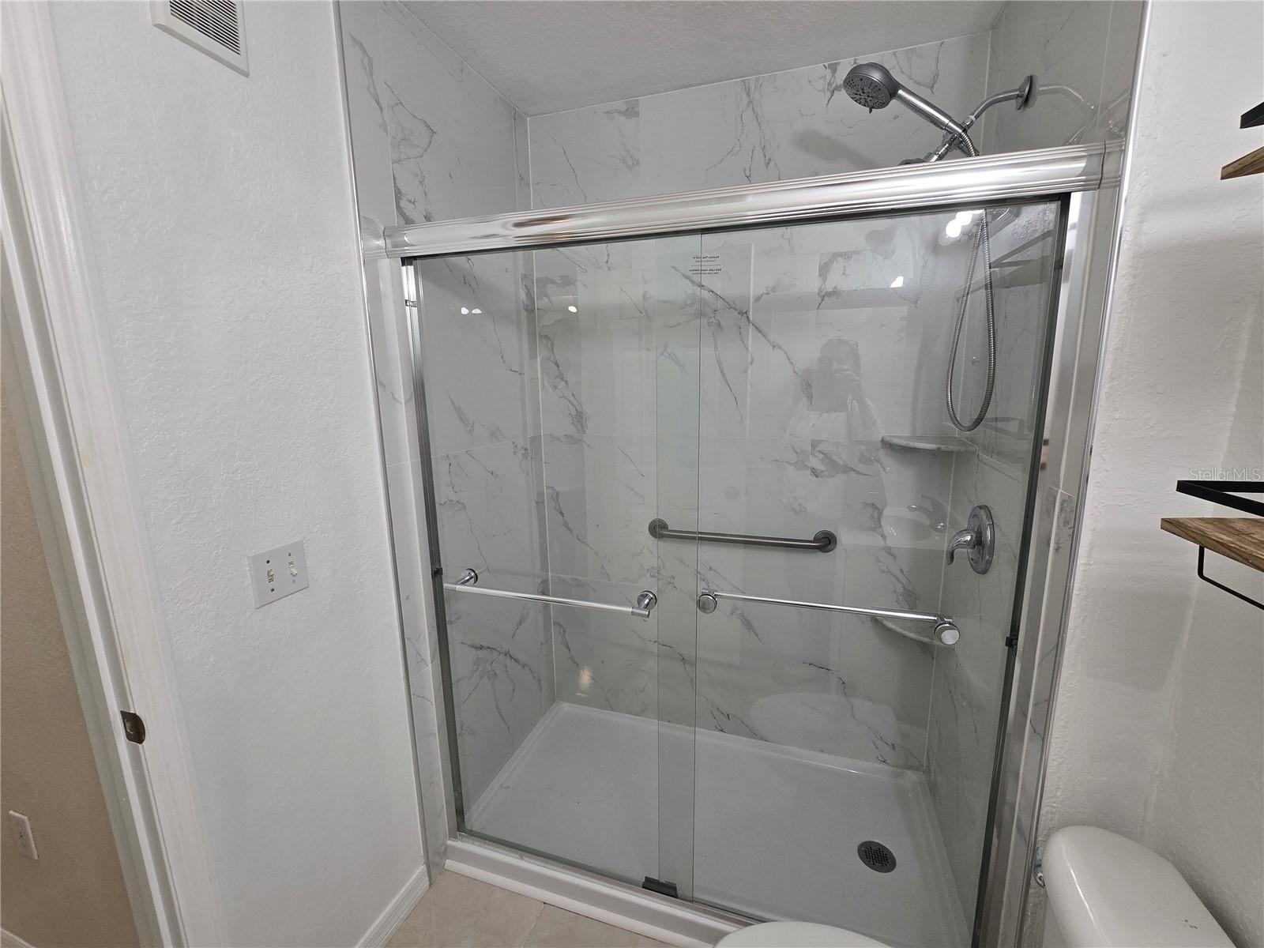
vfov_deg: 89.9
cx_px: 632
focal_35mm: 13
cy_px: 474
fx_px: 475
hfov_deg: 106.2
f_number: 2.2
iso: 80
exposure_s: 1/120
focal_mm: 2.2
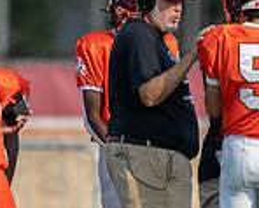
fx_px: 16106
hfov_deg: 0.9
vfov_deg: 0.7
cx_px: 394
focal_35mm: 2097
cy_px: 118
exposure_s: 1/4000
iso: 400
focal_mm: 500
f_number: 4
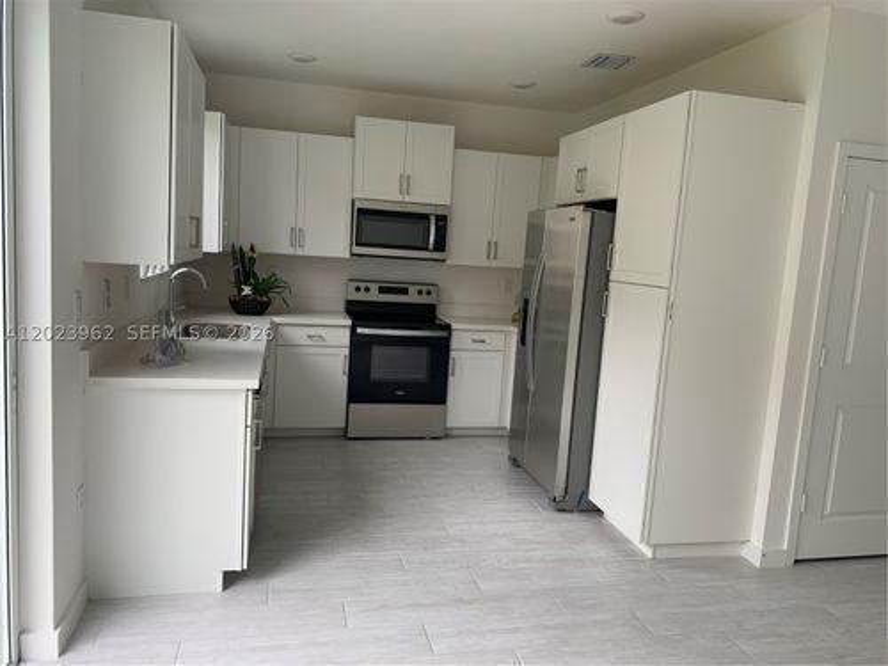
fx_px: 667
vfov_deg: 53.1
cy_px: 333
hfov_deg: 67.3
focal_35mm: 26
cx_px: 444
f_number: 1.8
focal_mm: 4.25
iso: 50
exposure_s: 1/121
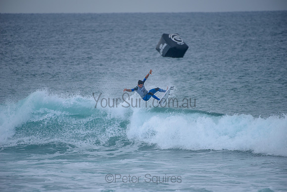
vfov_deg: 2.8
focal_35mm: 500
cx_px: 144
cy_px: 96
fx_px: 3987
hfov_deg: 4.1
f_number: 5.6
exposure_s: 1/800
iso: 140
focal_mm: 500
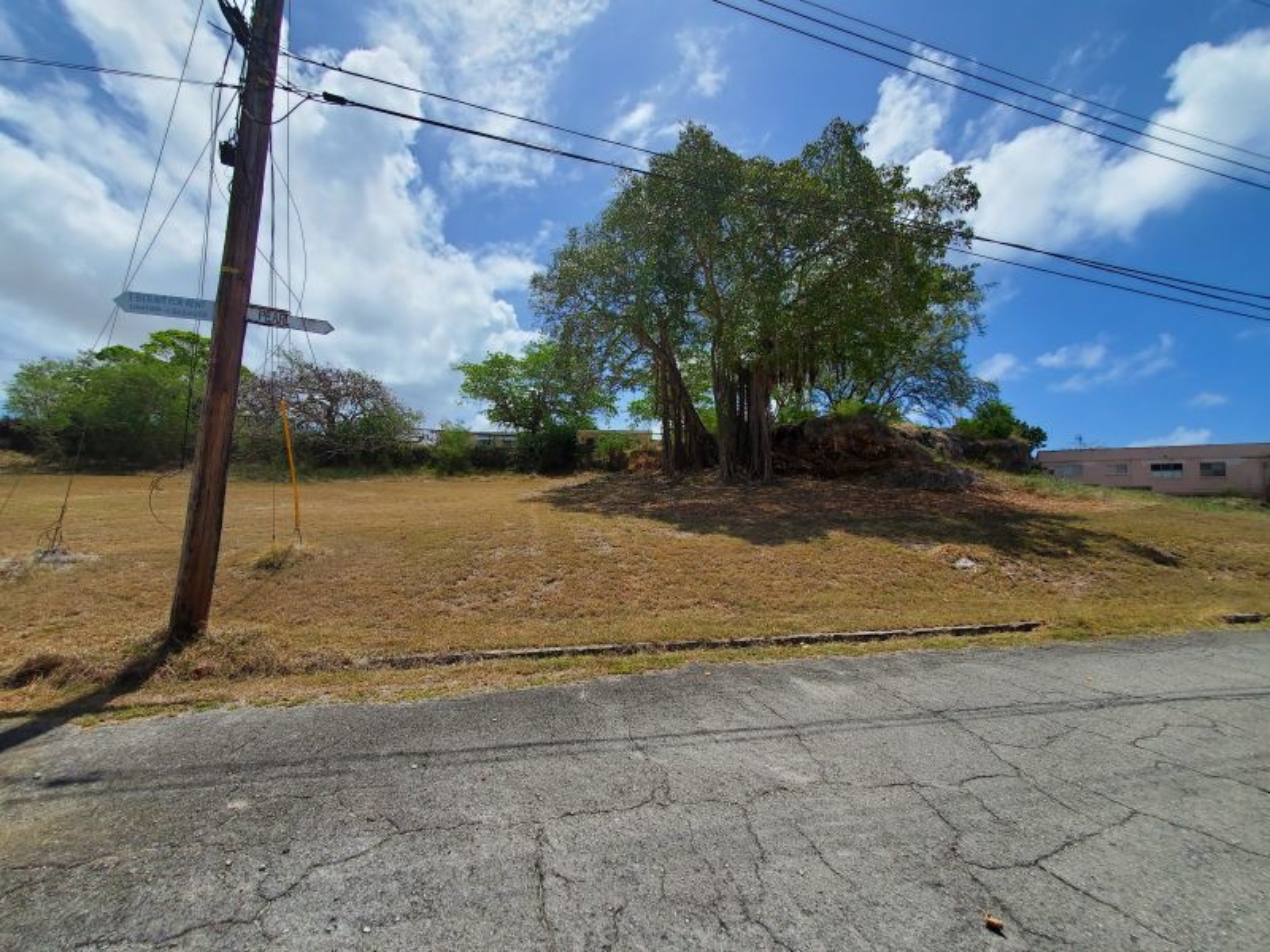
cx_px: 635
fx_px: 477
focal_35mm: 13
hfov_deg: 106.2
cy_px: 476
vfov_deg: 89.9
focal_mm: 1.8
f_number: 2.2
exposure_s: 1/1714
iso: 50
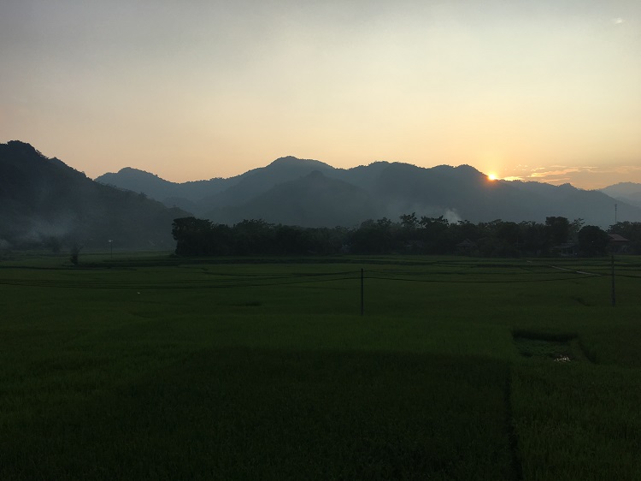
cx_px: 320
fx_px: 537
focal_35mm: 29
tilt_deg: +0.6
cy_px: 240
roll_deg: +0.0
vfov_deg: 48.2
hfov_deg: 61.7
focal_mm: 4.15
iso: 25
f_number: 2.2
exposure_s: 1/1166
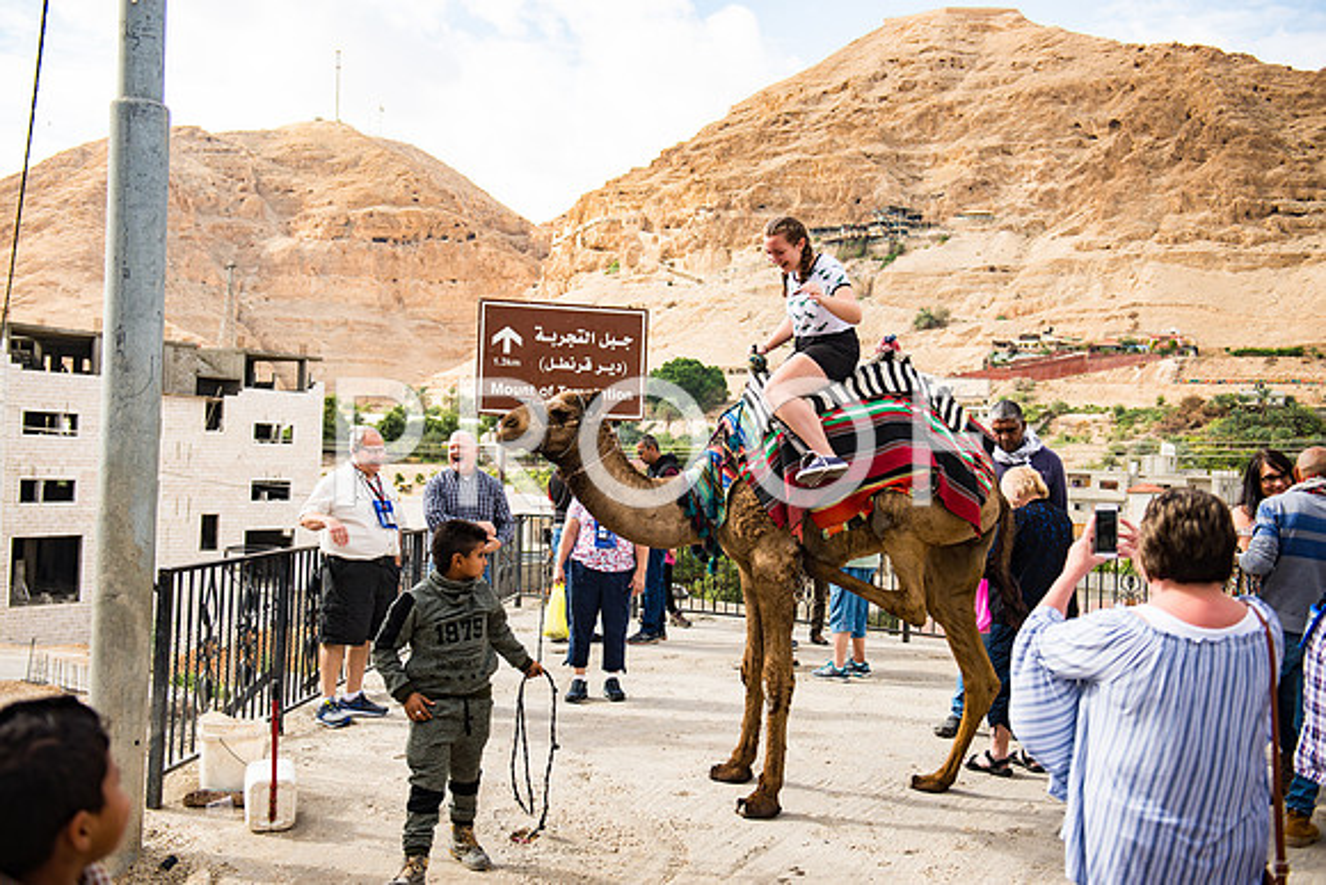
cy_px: 442
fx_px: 1400
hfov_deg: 50.7
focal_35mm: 38
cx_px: 663
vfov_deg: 35.1
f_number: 2.8
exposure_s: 1/2000
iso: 200
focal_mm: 38
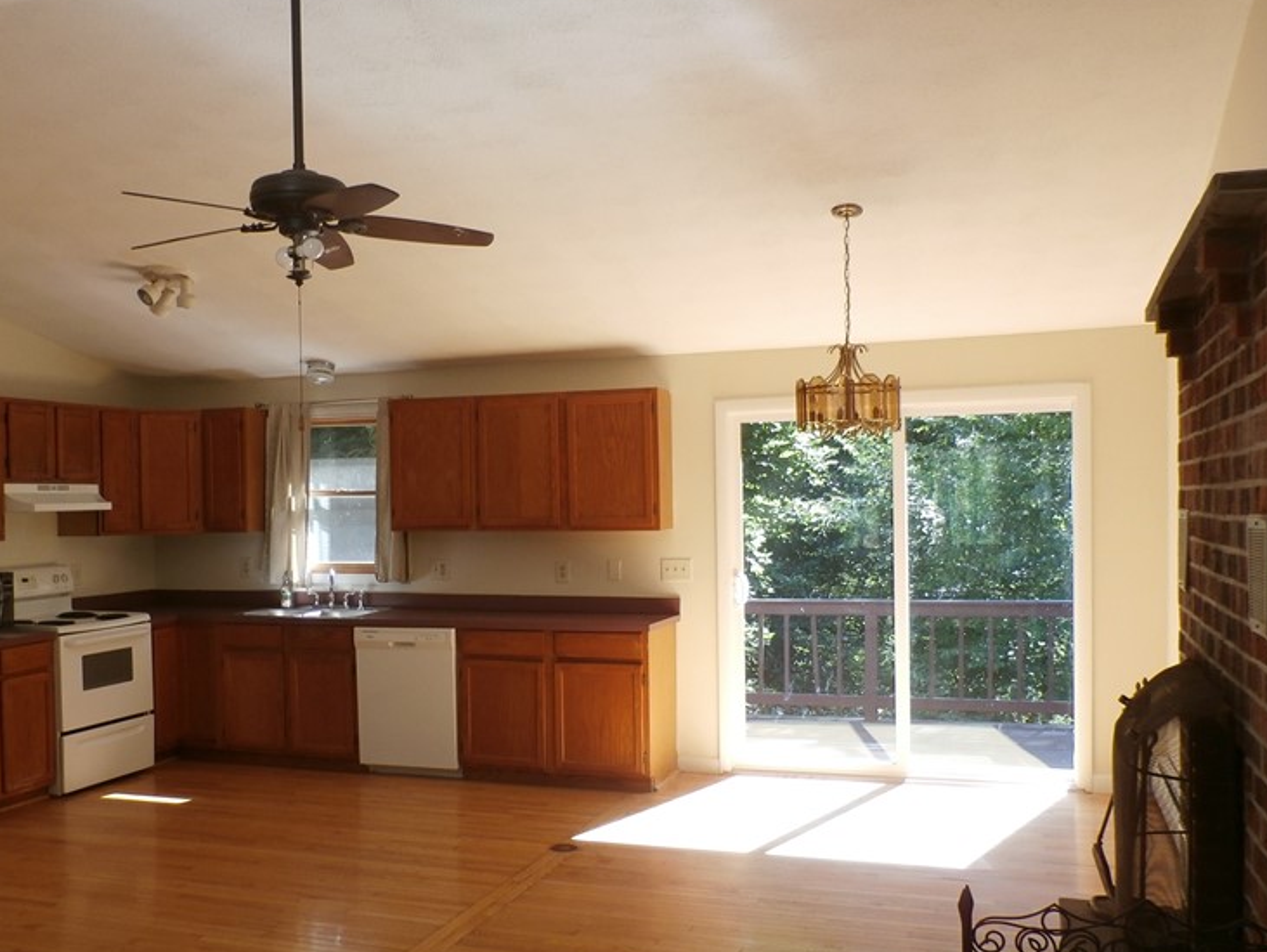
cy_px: 529
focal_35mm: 35
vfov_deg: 40.7
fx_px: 1282
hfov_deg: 52.1
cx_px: 485
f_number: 3
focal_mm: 4.5
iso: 100
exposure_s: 1/60
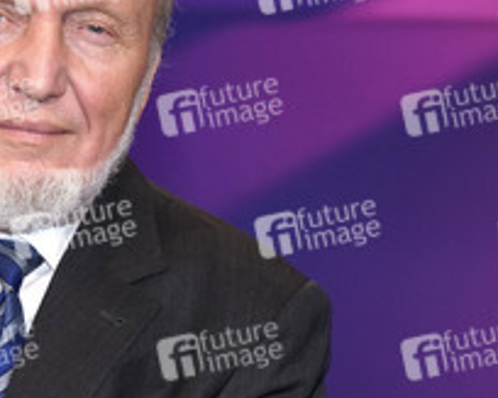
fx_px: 1650
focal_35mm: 112
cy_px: 168
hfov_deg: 16.8
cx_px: 9
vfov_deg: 13.7
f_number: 5
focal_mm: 54
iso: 1600
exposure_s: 1/160
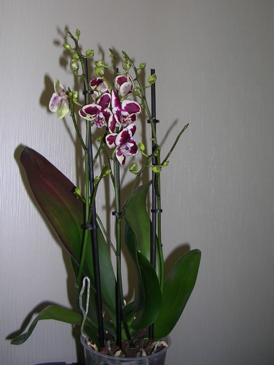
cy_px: 182
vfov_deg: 49.0
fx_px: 401
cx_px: 137
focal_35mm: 38
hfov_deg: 37.8
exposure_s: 1/60.1
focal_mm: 5.8
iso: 50
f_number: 2.8
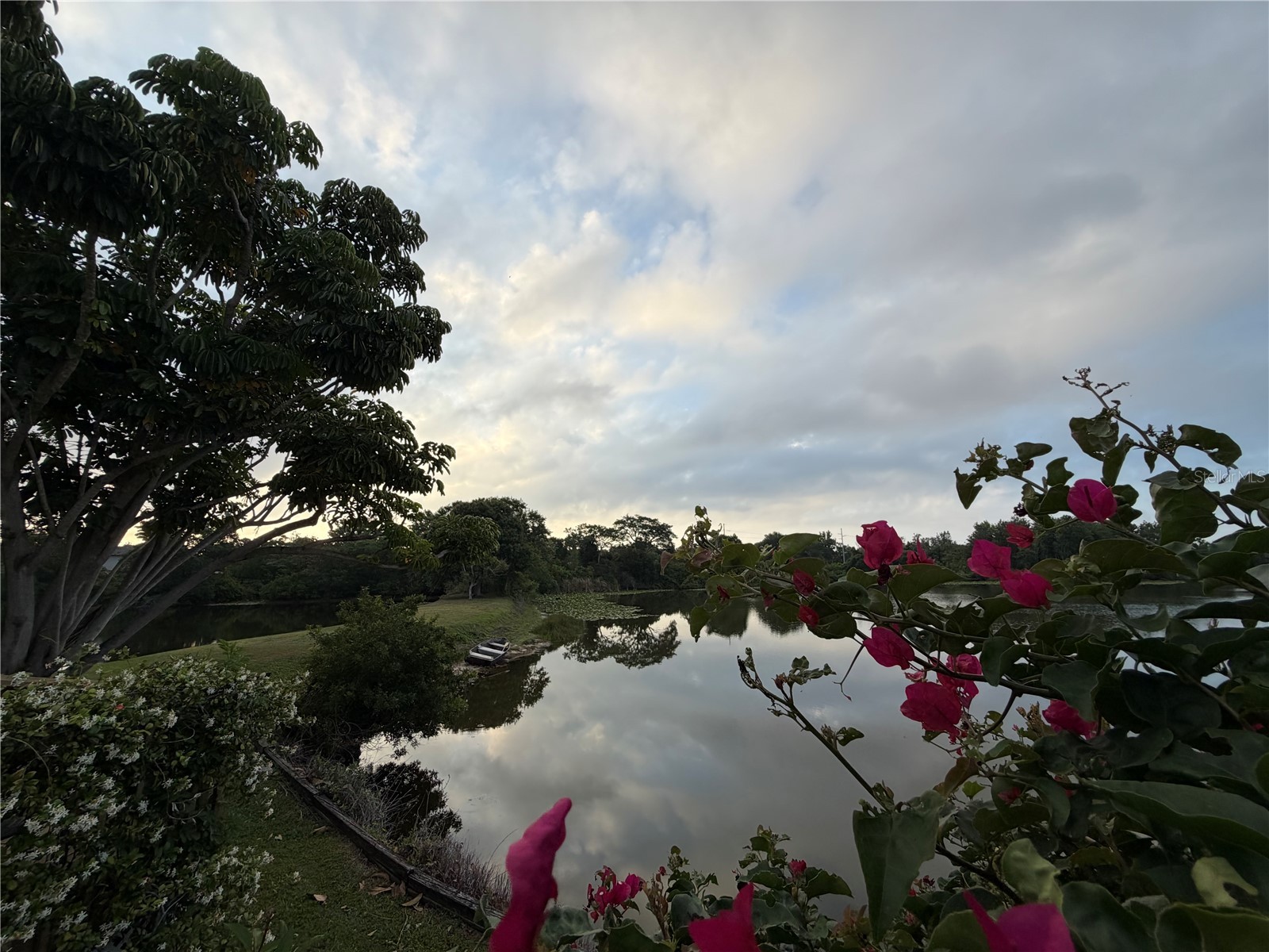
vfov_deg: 85.7
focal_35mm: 14
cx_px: 634
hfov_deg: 102.1
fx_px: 513
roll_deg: +1.5
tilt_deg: +10.9
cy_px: 476
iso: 32
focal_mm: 2.22
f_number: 2.2
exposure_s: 1/770
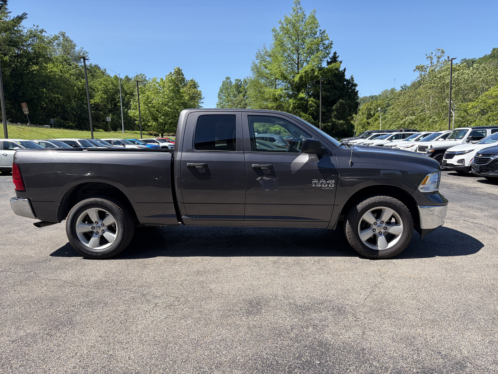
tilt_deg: -5.8
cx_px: 249
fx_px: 374
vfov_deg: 53.1
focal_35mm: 26
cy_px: 187
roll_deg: +2.2
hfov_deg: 67.3
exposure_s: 1/1706
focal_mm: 5.96
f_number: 1.6
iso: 50
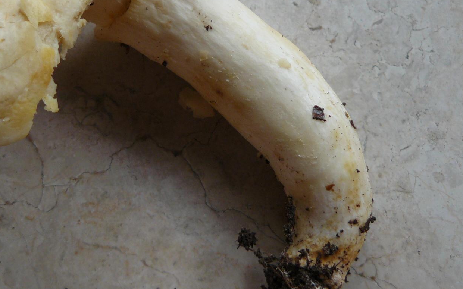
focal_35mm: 63
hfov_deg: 32.1
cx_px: 145
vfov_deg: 20.2
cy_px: 25
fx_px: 795
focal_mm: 6
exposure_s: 1/80
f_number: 2.8
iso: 100
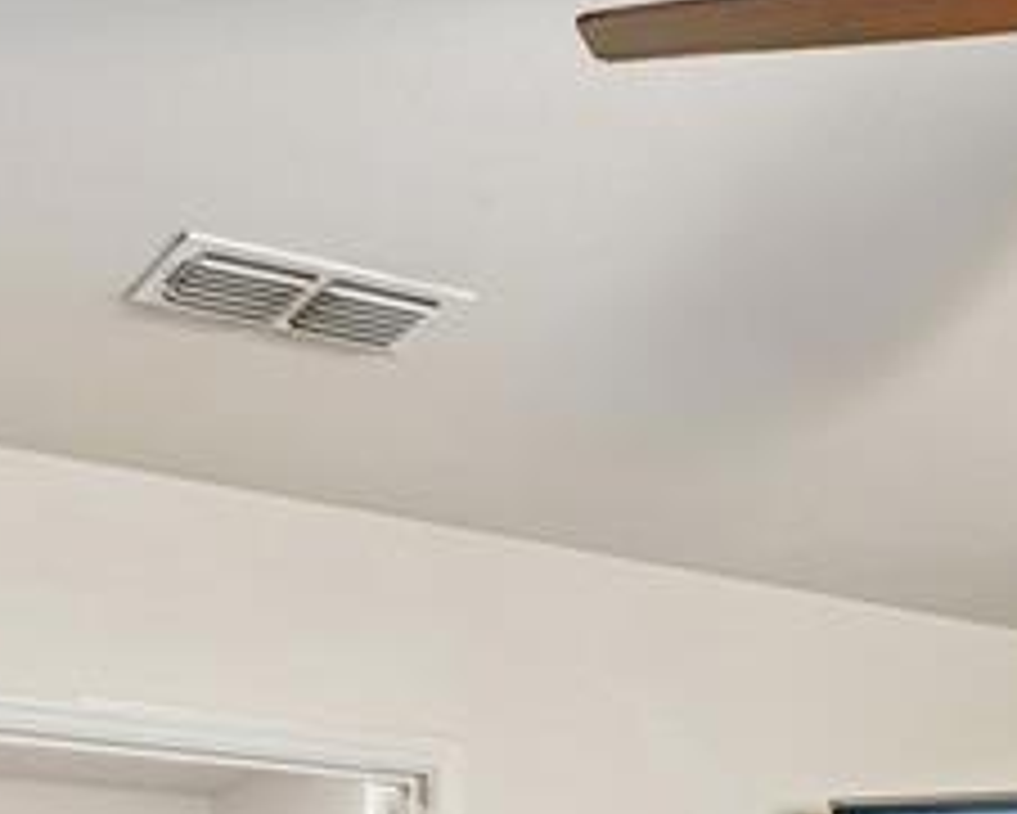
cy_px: 1516
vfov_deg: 17.6
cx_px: 720
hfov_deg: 27.6
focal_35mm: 68
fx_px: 2048
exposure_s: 1/4
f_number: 8
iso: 400
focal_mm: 16
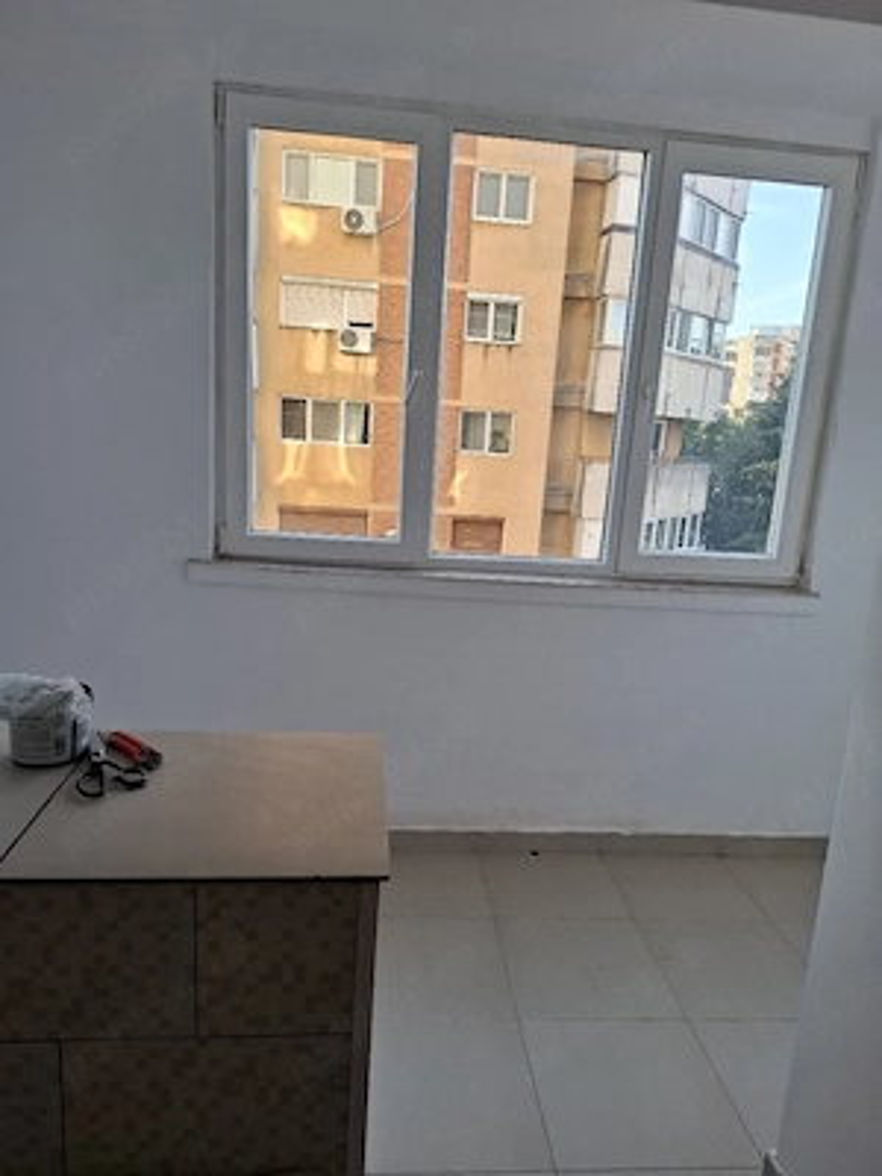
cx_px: 441
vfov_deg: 73.9
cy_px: 588
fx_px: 781
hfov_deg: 58.9
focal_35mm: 23
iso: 50
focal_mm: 5.54
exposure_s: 1/256
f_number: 1.8
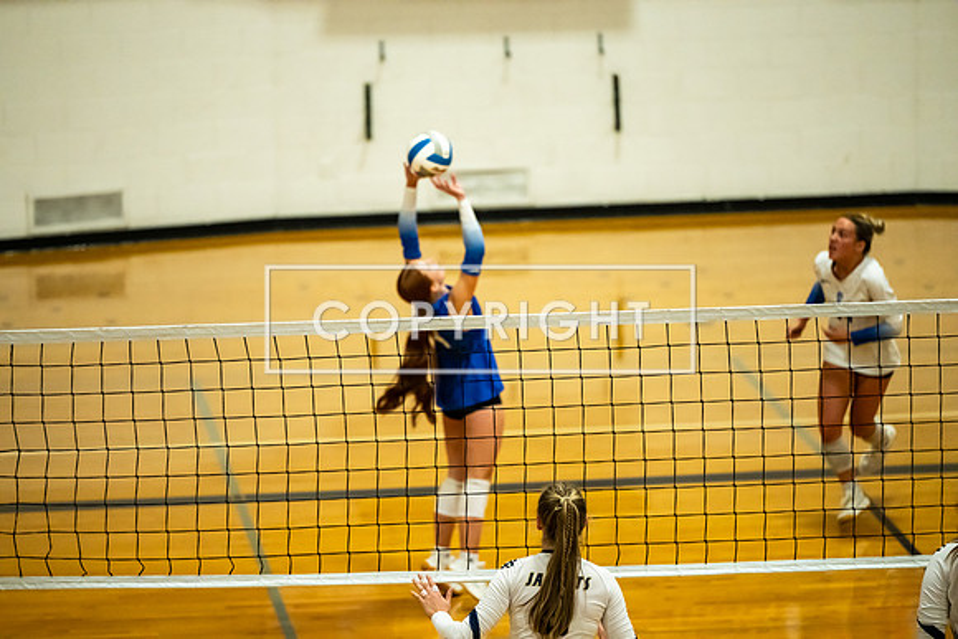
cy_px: 320
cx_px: 479
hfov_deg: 10.3
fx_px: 5323
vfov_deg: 6.9
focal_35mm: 200
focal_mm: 200
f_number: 2.8
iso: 5000
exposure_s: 1/1250
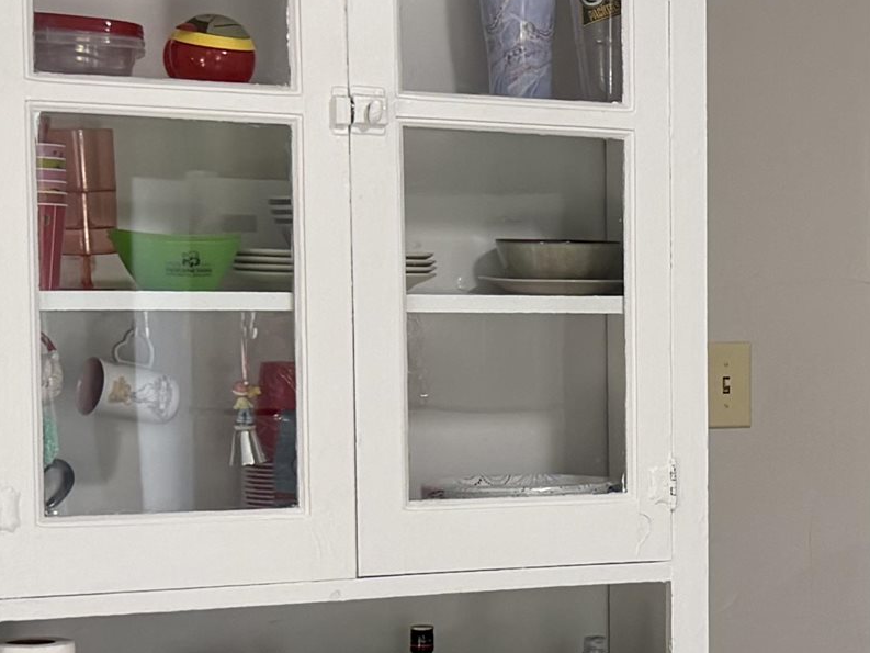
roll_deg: -0.9
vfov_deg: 15.8
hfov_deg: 19.9
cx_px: 1014
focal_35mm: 93
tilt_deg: -6.1
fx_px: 2338
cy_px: 497
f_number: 1.78
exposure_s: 1/120
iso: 200
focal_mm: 6.76
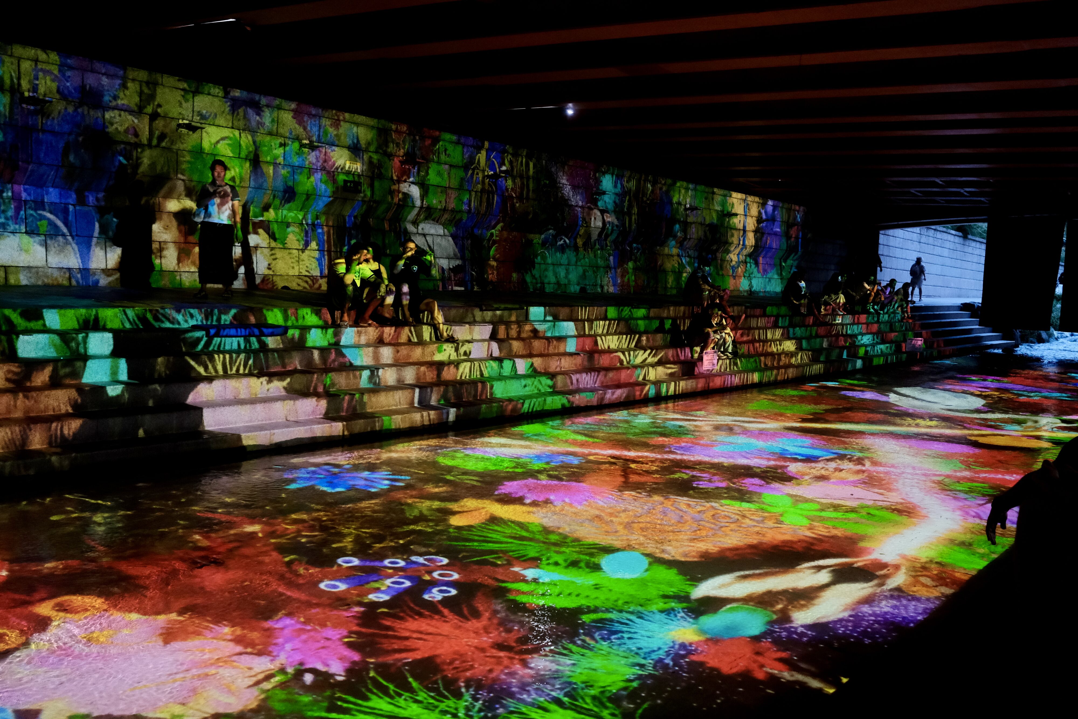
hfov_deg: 54.4
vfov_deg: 37.9
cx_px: 539
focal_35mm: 35
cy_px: 360
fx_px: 1048
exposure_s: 1/34
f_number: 3.6
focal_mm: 23
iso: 3200
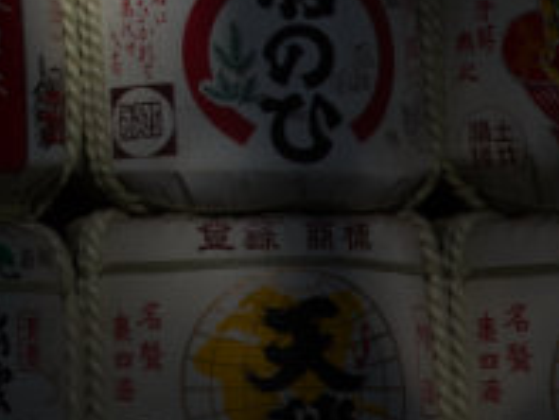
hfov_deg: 7.5
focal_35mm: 234
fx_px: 3781
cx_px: -1056
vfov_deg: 6.3
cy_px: -247
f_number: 5.6
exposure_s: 1/640
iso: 200
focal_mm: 26
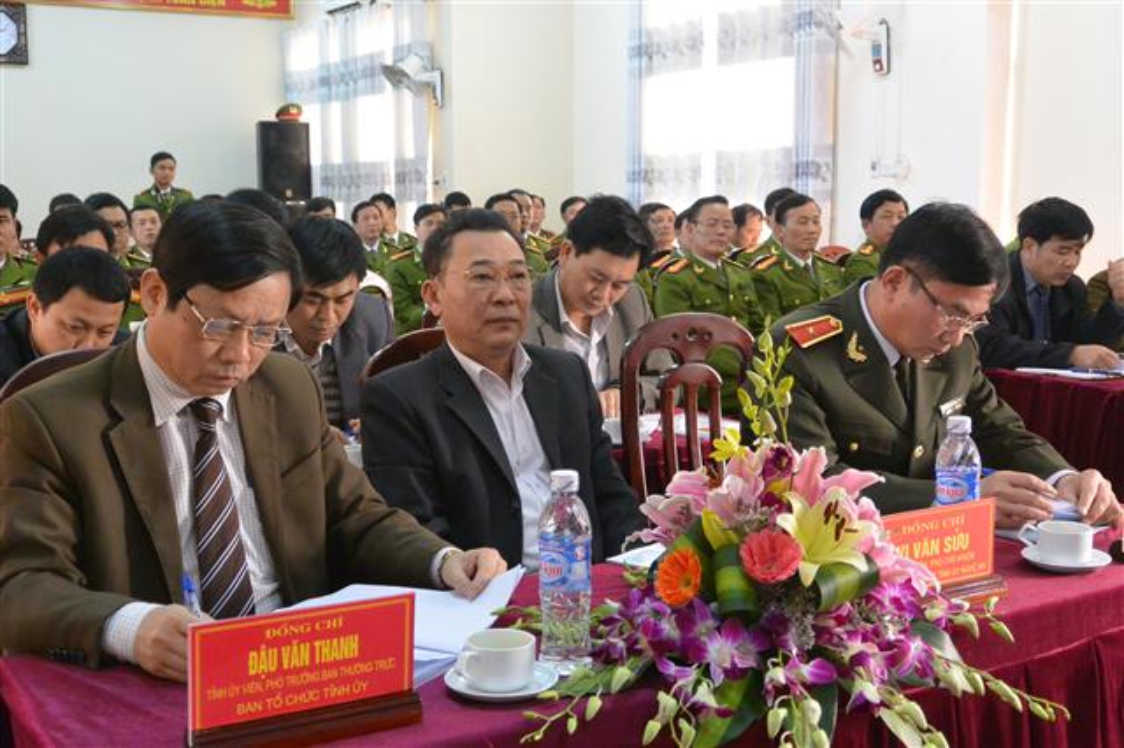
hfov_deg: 44.5
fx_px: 1373
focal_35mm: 44
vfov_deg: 30.5
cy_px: 374
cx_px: 562
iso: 1100
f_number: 4.2
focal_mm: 16.3
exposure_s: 1/60
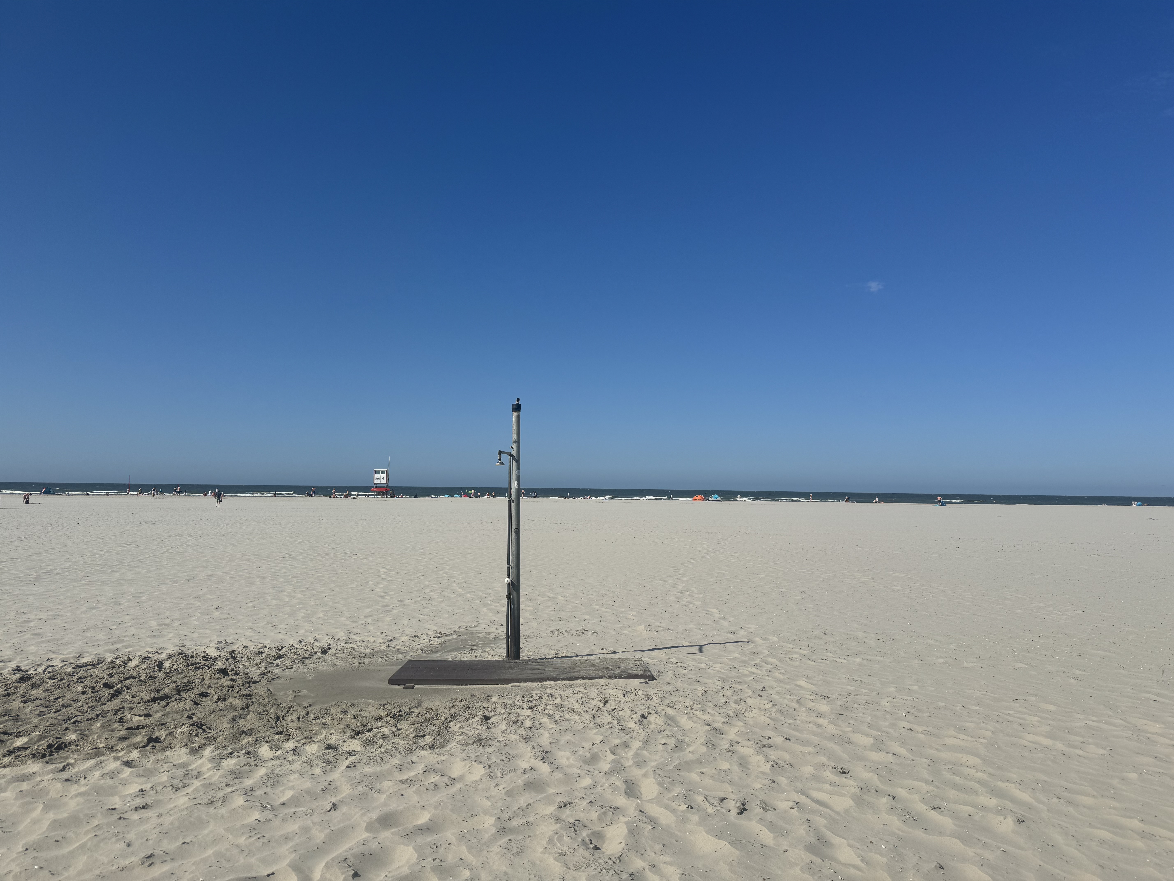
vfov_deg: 56.8
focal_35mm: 24
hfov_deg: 71.6
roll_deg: -1.7
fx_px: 814
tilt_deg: +4.9
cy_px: 440
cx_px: 587
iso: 80
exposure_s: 1/10417
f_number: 1.78
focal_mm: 6.76
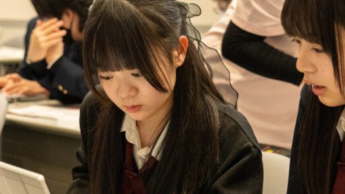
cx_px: 169
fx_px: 1025
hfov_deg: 19.1
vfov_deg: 10.8
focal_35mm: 112
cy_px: 104
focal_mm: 50
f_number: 4
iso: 4000
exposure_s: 1/320
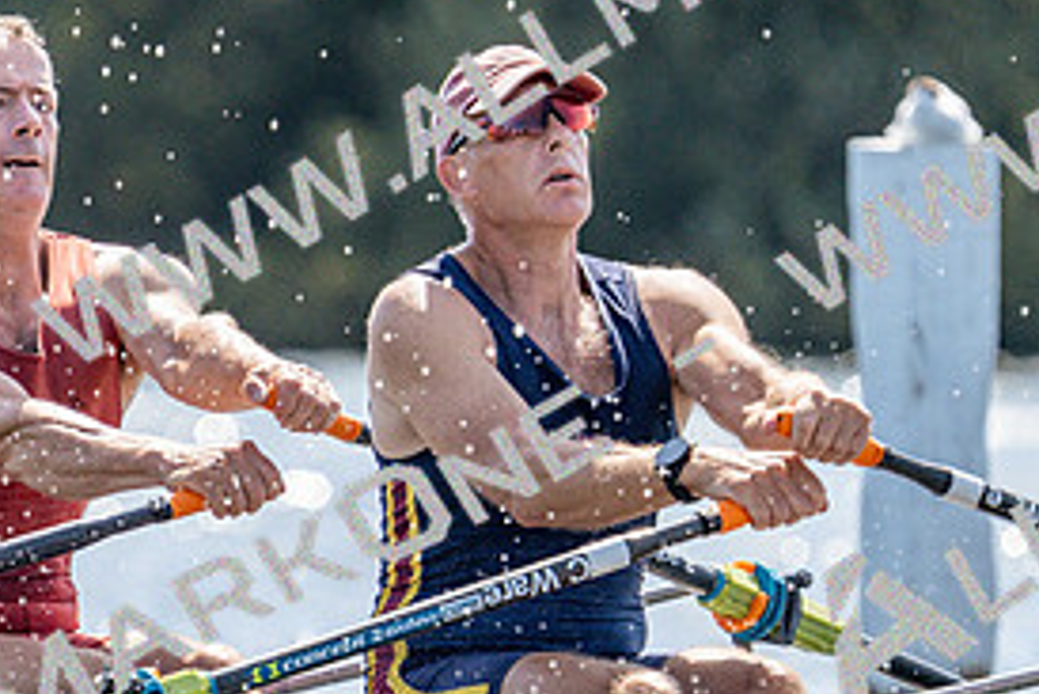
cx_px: 501
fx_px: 31705
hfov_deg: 1.9
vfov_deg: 1.3
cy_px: 374
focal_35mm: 1098
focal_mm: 518
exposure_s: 1/2000
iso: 500
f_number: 6.3
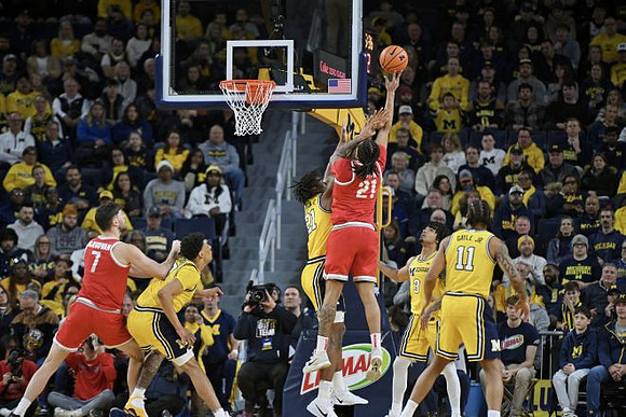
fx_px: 3478
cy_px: 208
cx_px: 313
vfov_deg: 6.9
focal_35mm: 200
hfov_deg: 10.3
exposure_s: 1/1250
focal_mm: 200
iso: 2500
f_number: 2.8
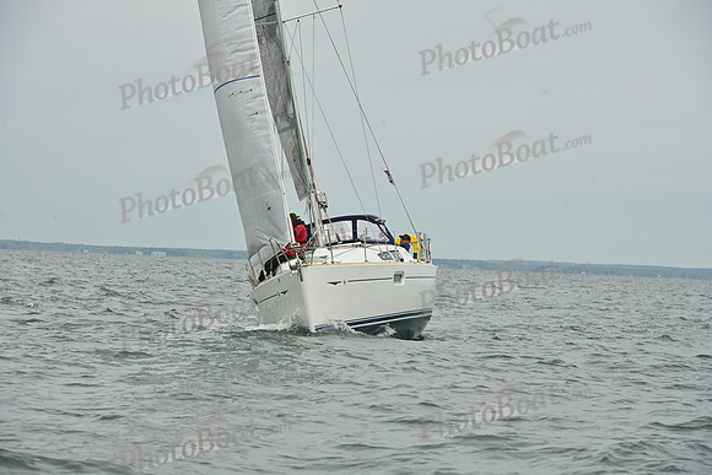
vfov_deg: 6.9
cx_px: 356
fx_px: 3956
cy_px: 238
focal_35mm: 200
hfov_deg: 10.3
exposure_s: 1/1000
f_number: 13
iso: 320
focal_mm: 200
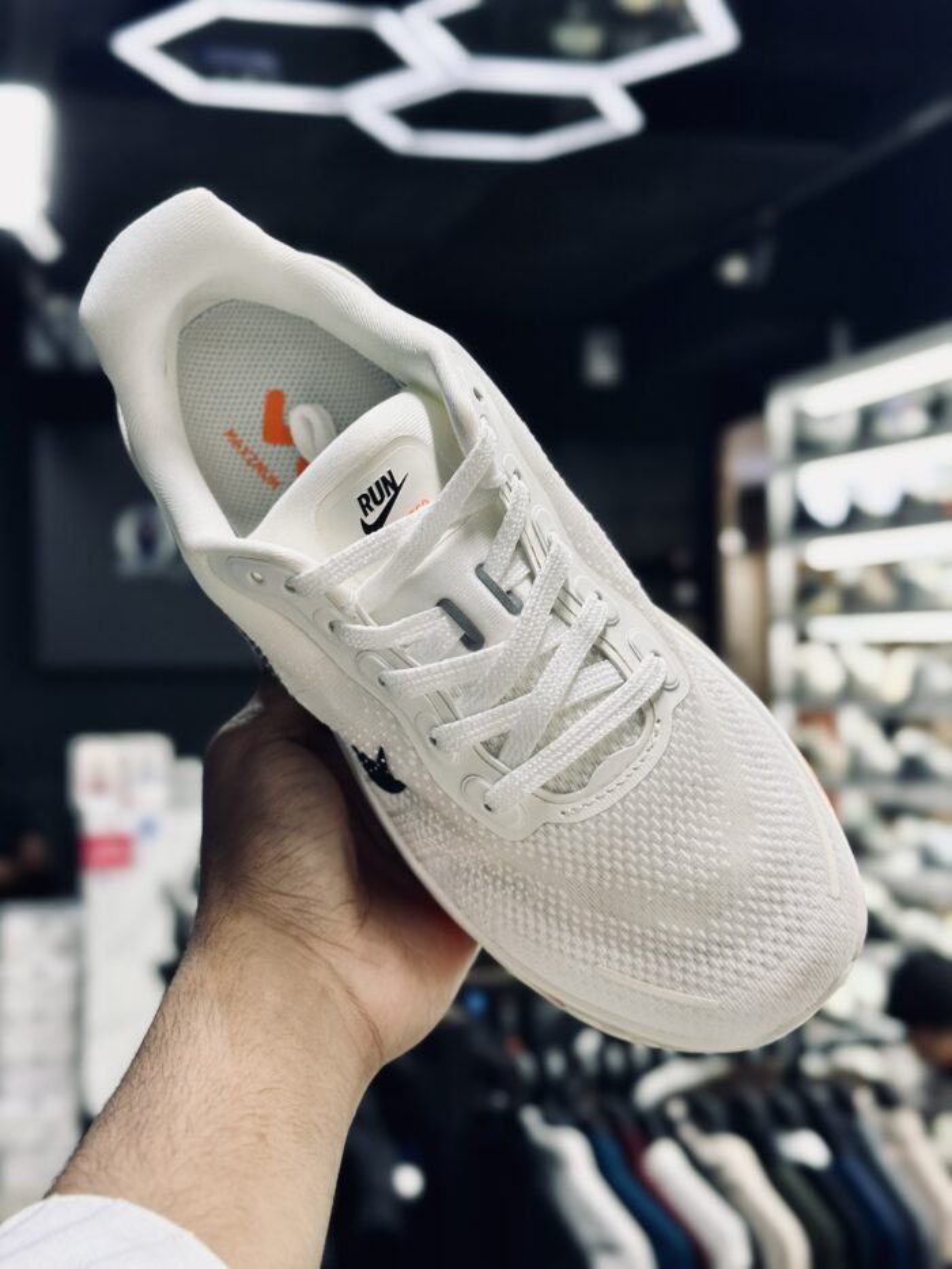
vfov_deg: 39.7
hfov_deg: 30.3
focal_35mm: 48
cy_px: 634
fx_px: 1760
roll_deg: -0.2
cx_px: 476
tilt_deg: +0.8
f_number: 1.78
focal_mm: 6.86
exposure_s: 1/100
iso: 80
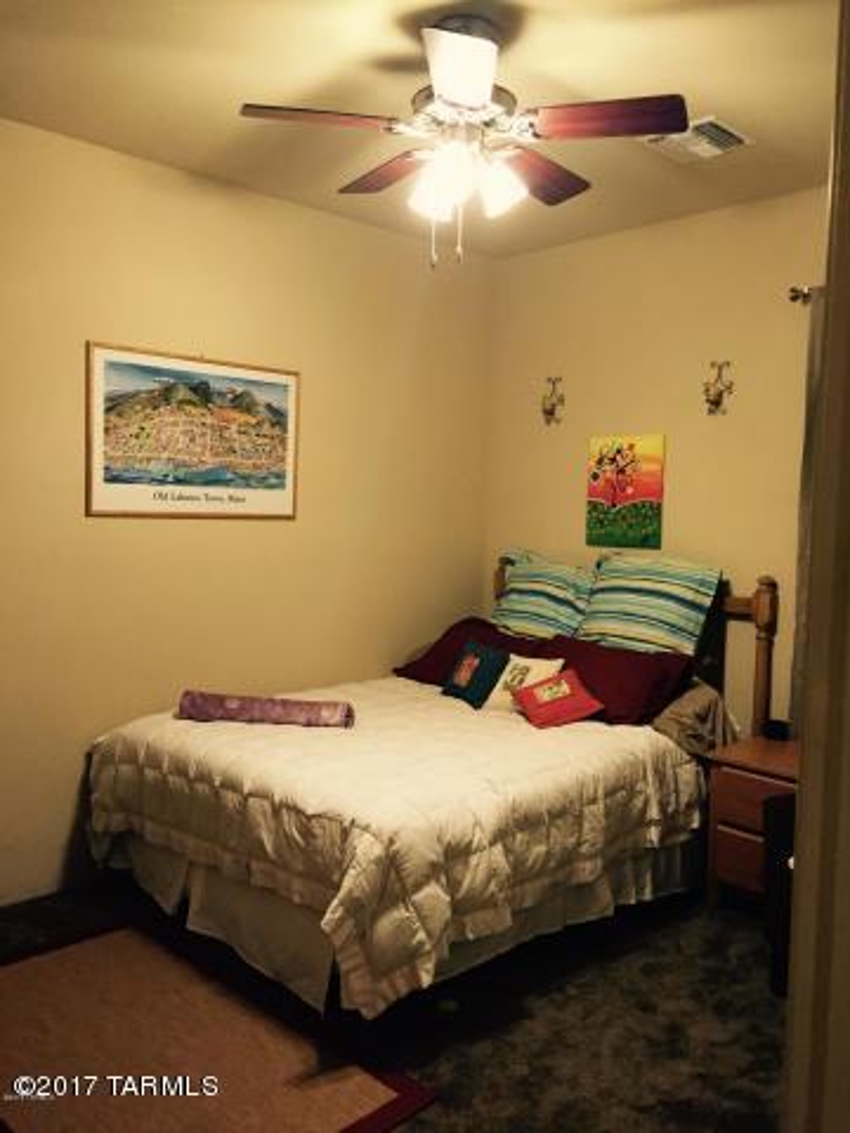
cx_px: 425
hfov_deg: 48.2
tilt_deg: -3.9
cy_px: 566
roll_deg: -1.7
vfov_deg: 61.7
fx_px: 949
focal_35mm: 29
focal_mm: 4.15
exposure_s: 1/30
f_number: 2.2
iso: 200
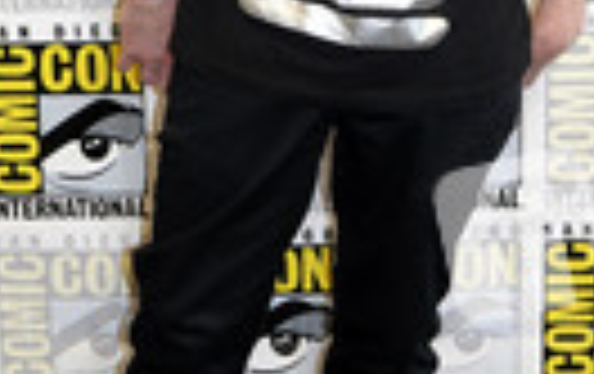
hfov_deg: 18.7
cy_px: -9
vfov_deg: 11.7
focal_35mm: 111
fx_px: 1800
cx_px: 259
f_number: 4.5
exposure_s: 1/60
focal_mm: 24
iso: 1000
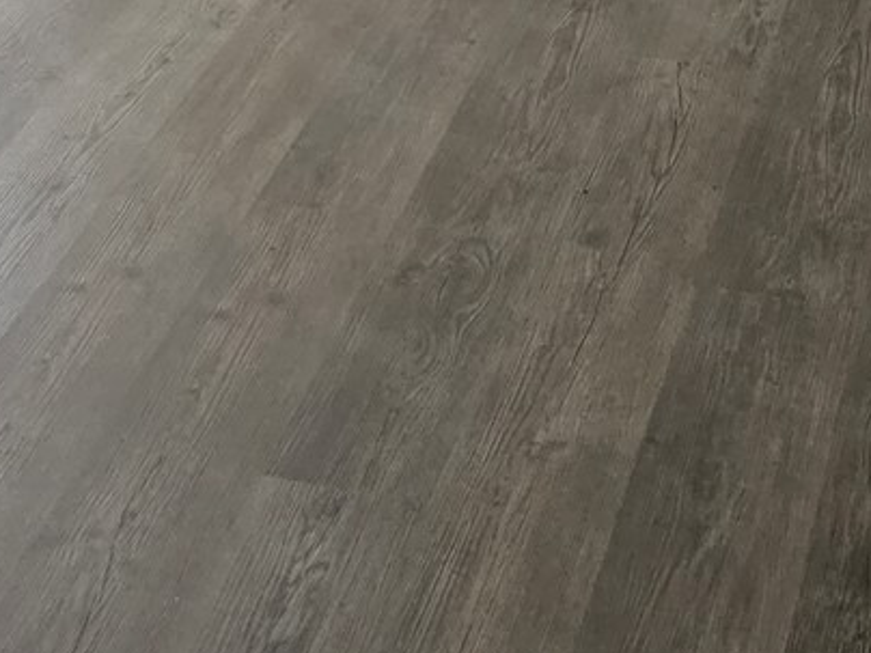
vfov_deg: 14.5
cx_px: 401
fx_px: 2290
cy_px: -472
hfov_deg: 21.5
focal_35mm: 91
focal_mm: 6.3
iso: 160
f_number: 1.7
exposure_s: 1/207
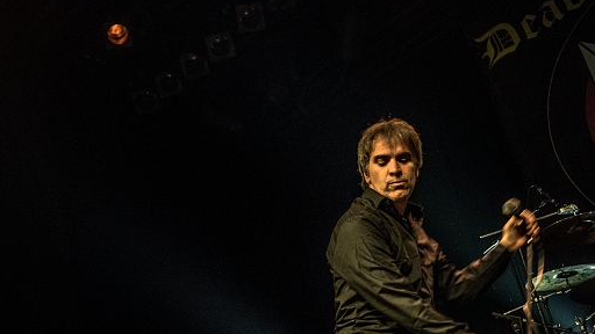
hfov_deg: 37.1
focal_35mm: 56
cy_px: 264
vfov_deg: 21.2
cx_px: 236
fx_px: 884
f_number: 2.8
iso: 1250
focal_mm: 38
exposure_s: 1/80
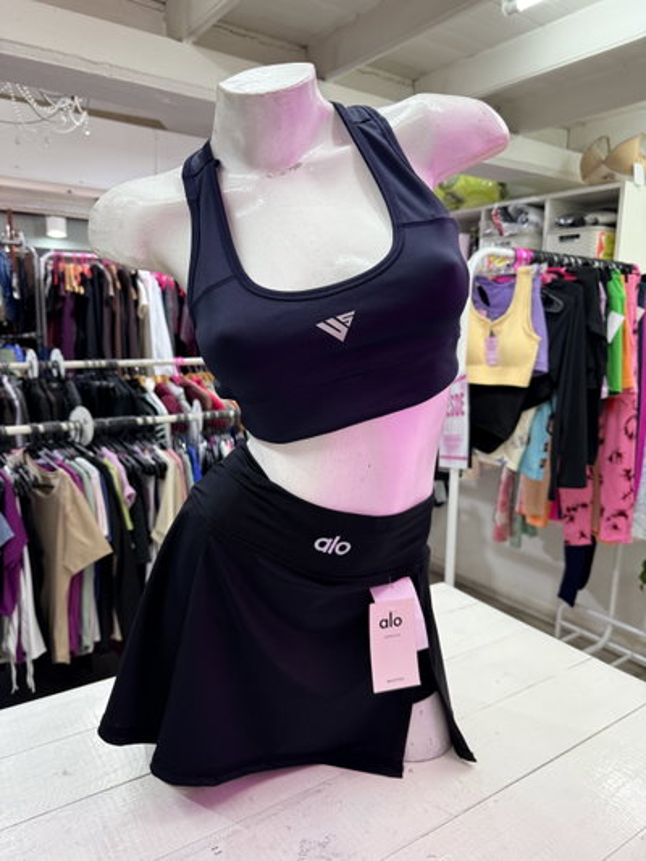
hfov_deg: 56.8
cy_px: 430
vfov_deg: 71.6
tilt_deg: -9.0
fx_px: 597
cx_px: 323
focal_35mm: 24
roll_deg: -1.2
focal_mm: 6.76
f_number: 1.78
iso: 125
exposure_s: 1/100
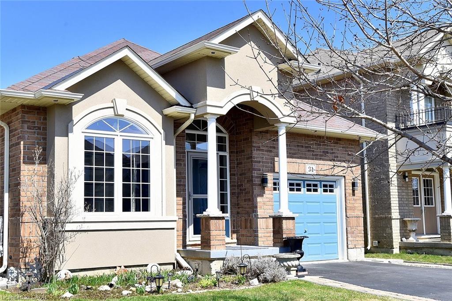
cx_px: 226
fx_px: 439
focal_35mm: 35
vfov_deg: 37.9
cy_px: 150
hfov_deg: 54.4
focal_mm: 35
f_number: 11
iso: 500
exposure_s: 1/500
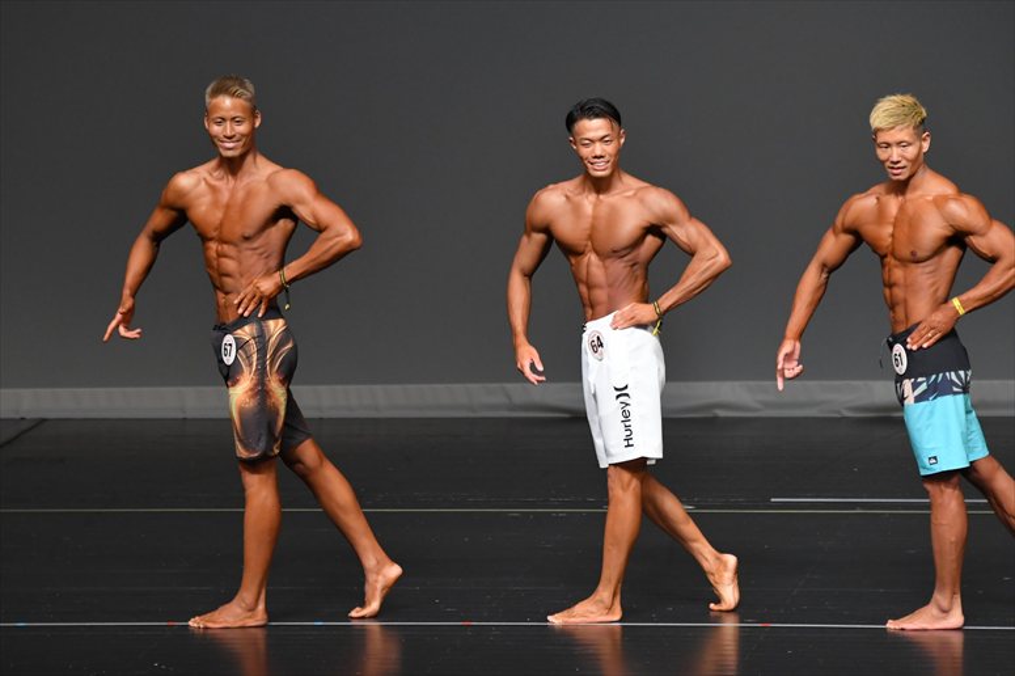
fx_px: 8454
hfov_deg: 6.9
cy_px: 338
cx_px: 508
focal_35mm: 300
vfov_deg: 4.6
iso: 2500
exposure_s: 1/400
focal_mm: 200
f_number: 5.6
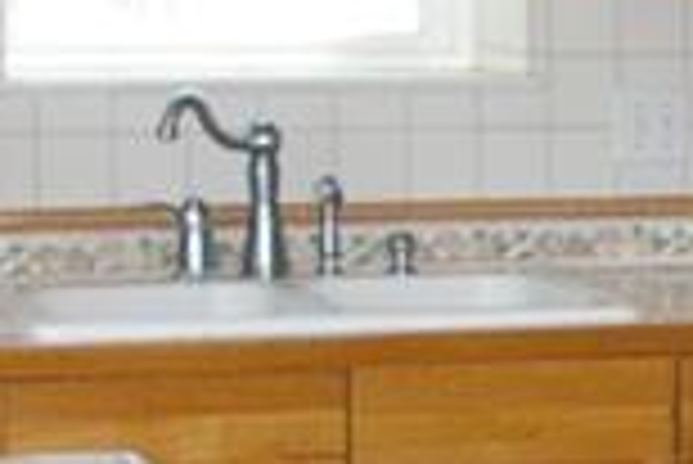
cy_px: 509
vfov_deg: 7.2
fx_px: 3661
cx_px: 1172
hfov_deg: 10.3
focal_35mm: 190
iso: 800
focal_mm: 18
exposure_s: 1/180
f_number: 4.5
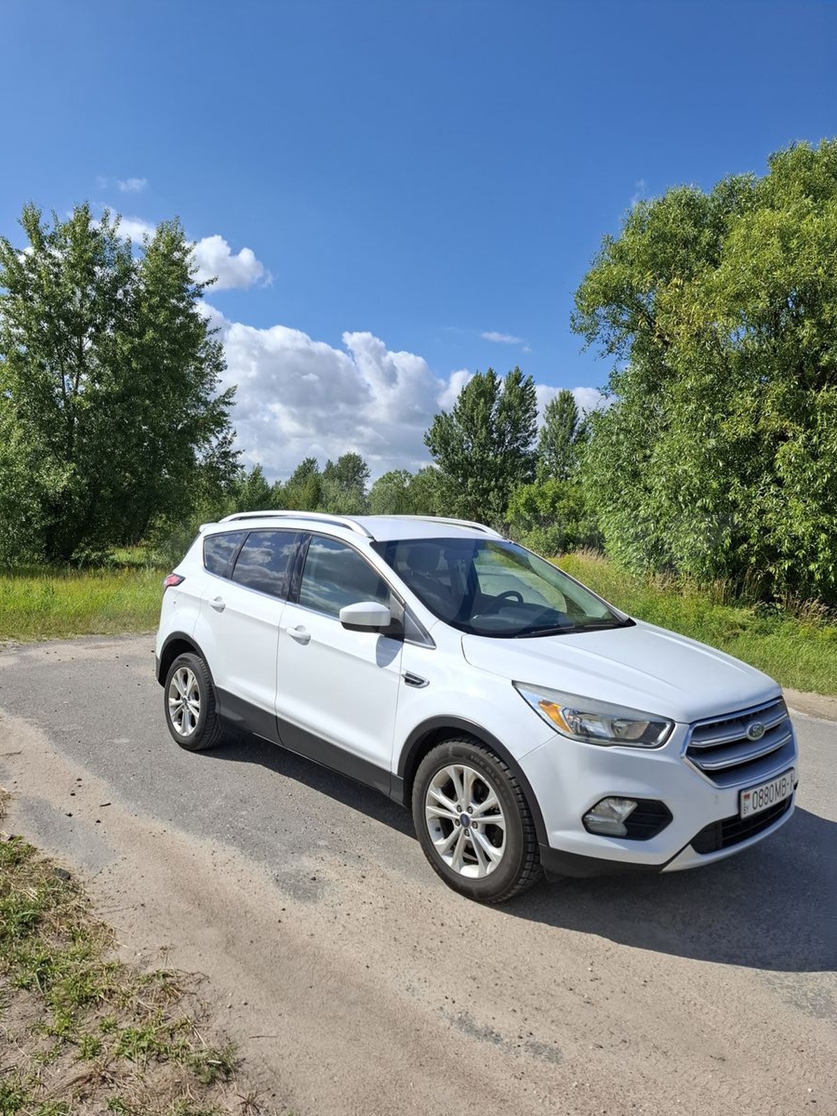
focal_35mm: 23
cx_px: 418
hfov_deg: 58.9
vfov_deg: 73.9
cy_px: 558
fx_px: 742
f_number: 1.8
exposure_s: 1/2564
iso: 50
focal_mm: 5.54
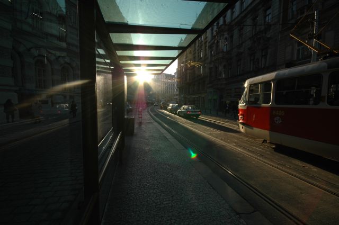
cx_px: 170
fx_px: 141
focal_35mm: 15
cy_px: 112
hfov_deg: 100.5
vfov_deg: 77.2
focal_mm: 10
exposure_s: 1/320
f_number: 9
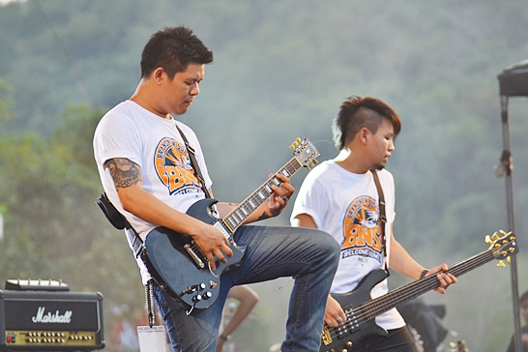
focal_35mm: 300
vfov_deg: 4.6
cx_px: 264
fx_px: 4400
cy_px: 176
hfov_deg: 6.9
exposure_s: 1/60
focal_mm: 200
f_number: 5.3
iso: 100
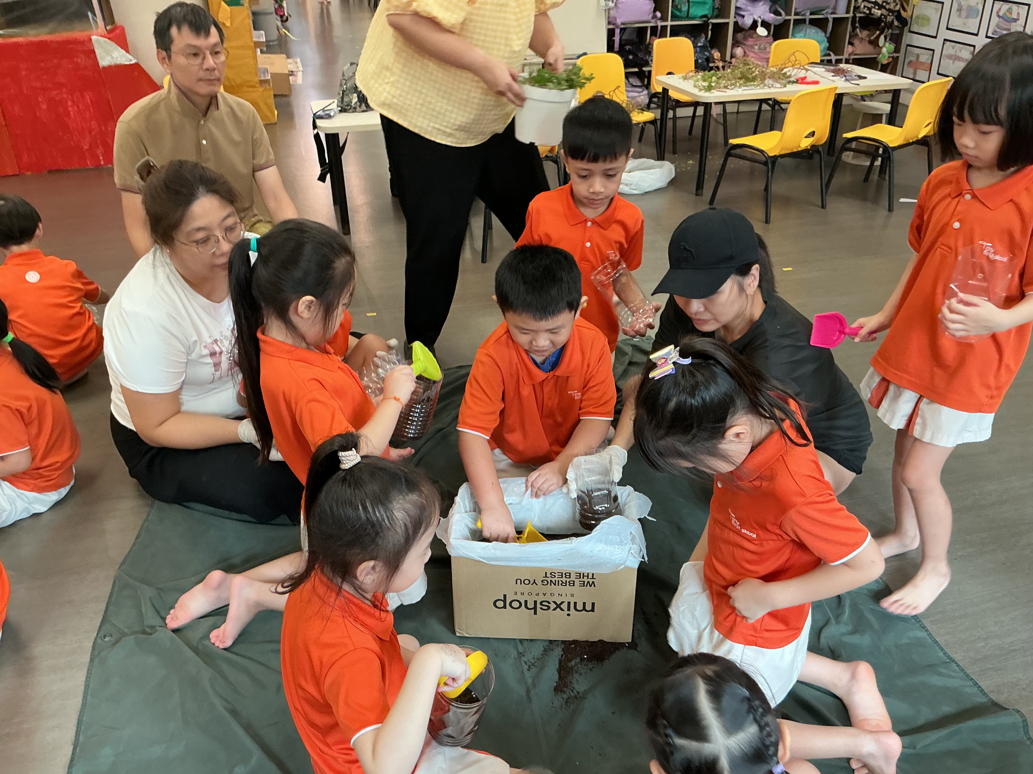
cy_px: 387
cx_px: 516
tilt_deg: -30.5
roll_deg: +1.7
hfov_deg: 61.7
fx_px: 865
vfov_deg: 48.2
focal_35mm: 29
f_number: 1.8
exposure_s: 1/50
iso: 100
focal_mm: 3
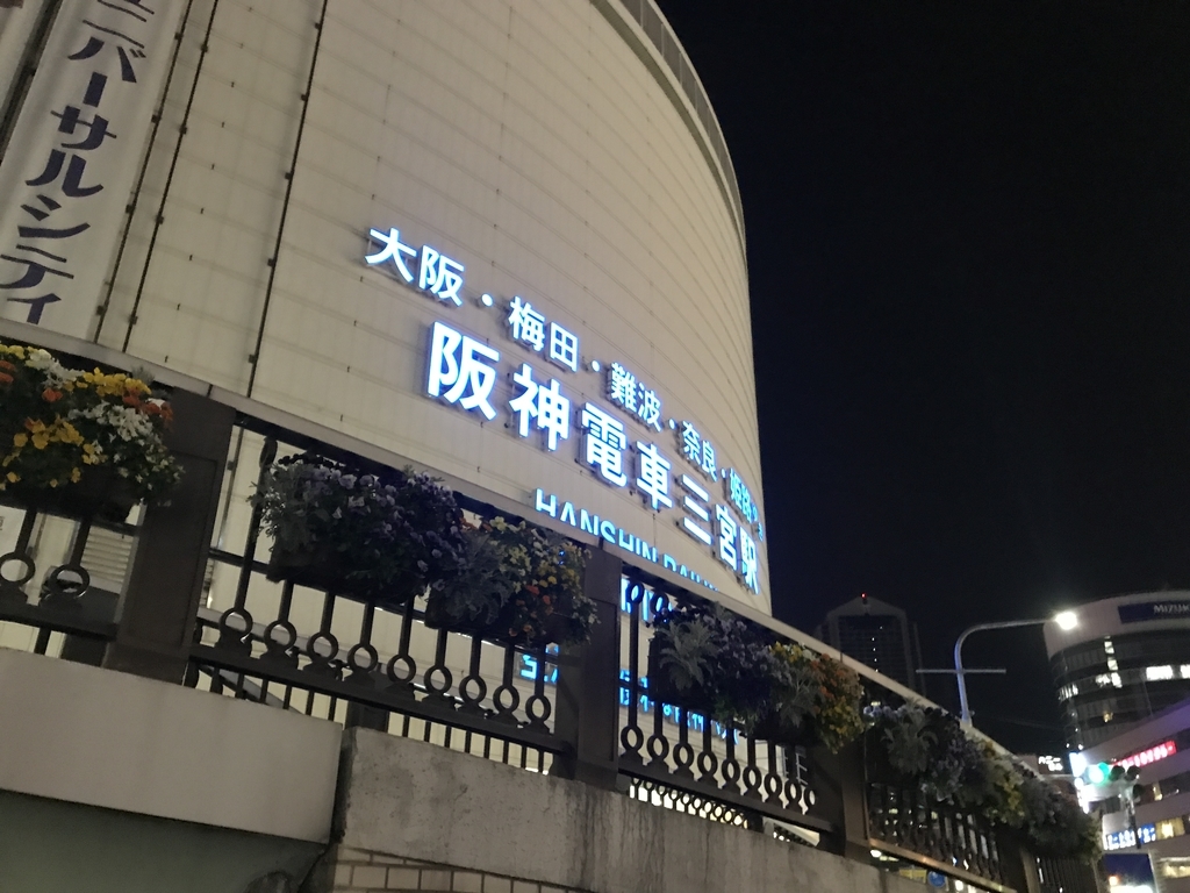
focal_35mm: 28
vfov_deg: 49.7
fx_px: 963
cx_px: 595
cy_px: 446
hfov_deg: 63.4
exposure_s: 1/5
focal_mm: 3.99
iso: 80
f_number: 1.8
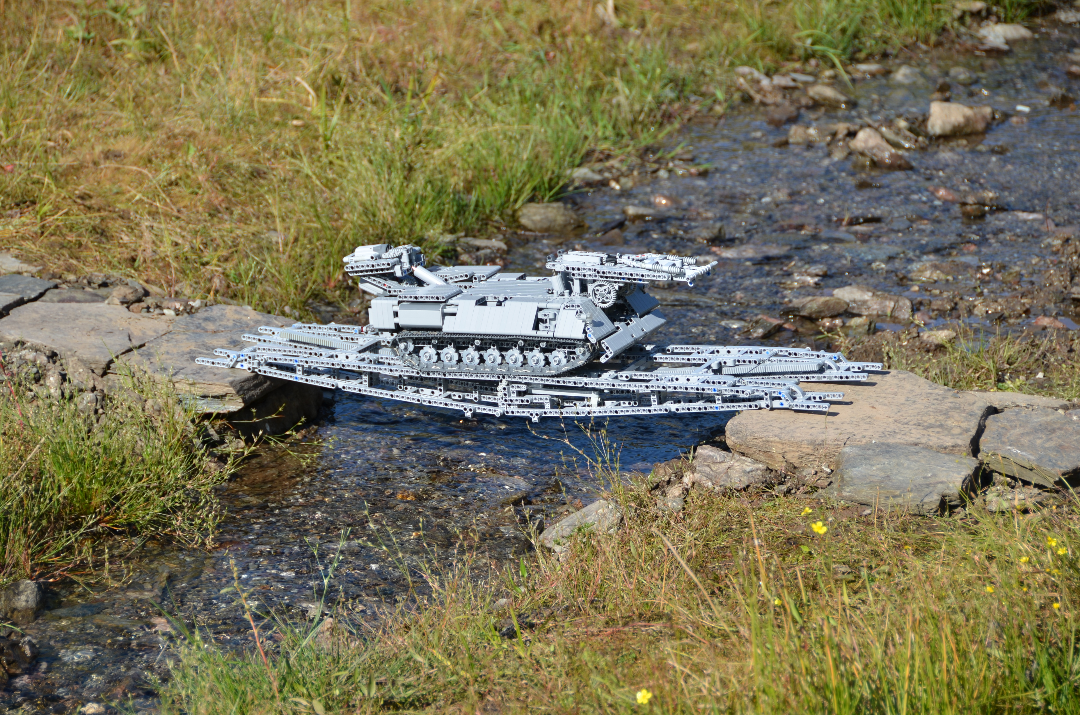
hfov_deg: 12.3
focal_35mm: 168
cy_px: 358
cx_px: 540
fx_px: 5030
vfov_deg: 8.1
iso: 100
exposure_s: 1/500
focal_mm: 112
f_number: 5.6
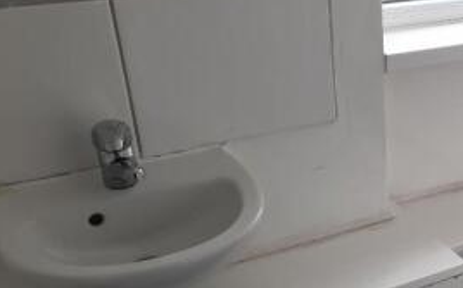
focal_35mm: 60
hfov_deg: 30.7
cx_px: 498
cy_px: 225
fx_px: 756
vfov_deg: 21.4
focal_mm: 4.3
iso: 64
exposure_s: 1/50
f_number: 2.4
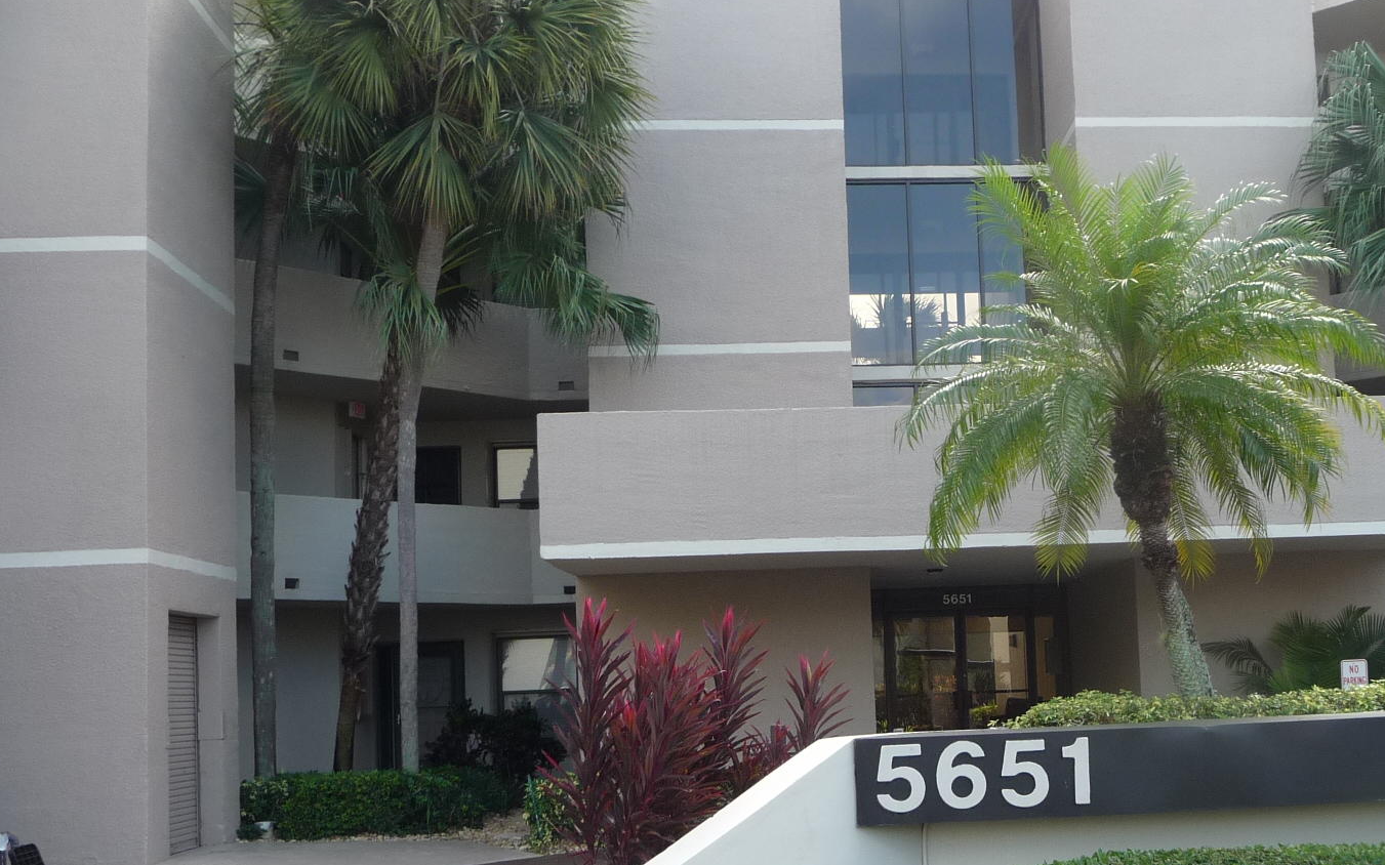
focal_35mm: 45
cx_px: 968
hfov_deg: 43.5
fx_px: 1698
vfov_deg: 28.5
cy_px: 552
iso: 100
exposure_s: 1/200
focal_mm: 4.7
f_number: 3.3
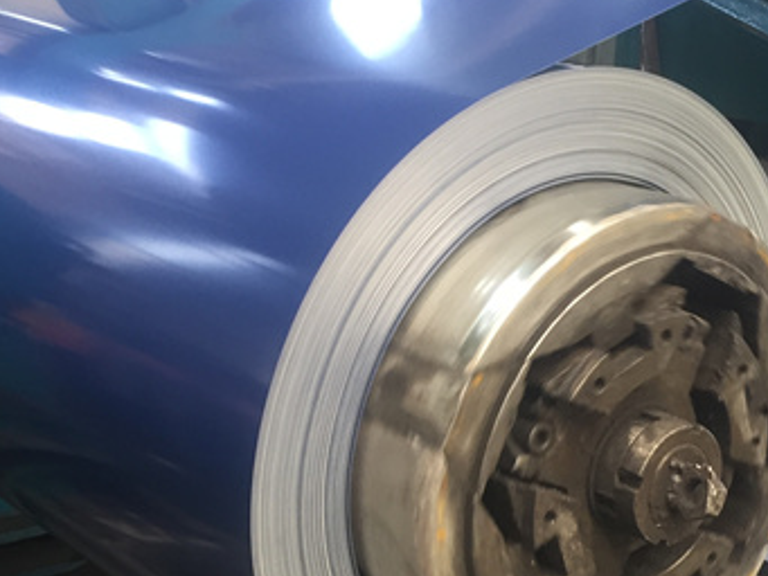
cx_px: 342
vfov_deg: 21.5
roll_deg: -2.1
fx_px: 1509
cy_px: 389
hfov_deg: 28.5
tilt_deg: -17.5
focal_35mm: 68
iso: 32
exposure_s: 1/33
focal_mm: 4.15
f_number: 2.2
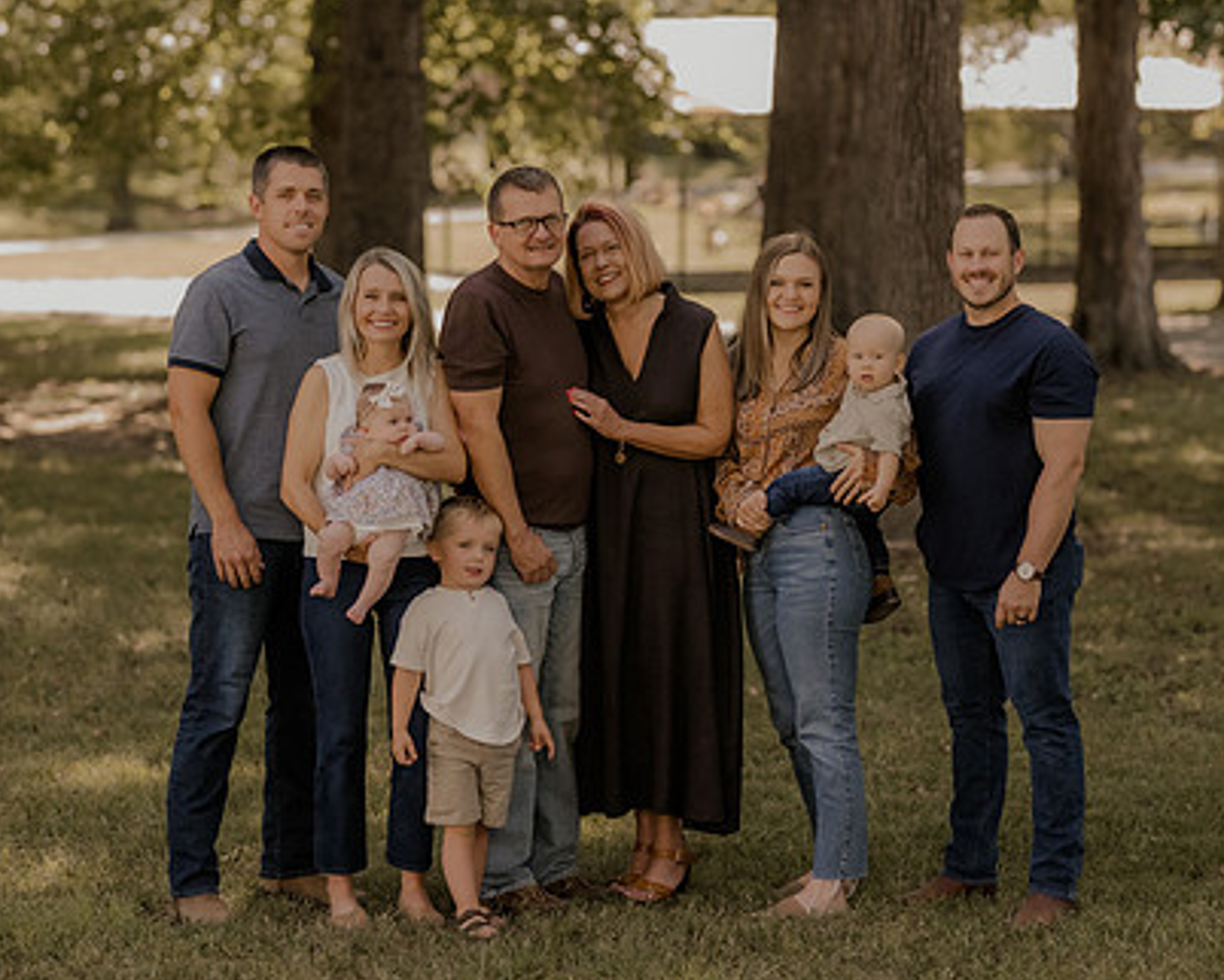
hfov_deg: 16.7
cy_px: 479
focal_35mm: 115
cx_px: 603
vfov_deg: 13.4
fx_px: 4168
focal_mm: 85
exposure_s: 1/8000
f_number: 2.2
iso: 3200
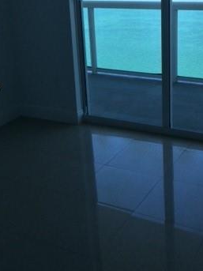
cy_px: 88
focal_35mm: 56
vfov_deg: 34.0
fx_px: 438
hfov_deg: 26.1
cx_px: 111
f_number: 2.2
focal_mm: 4.12
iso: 32
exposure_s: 1/662
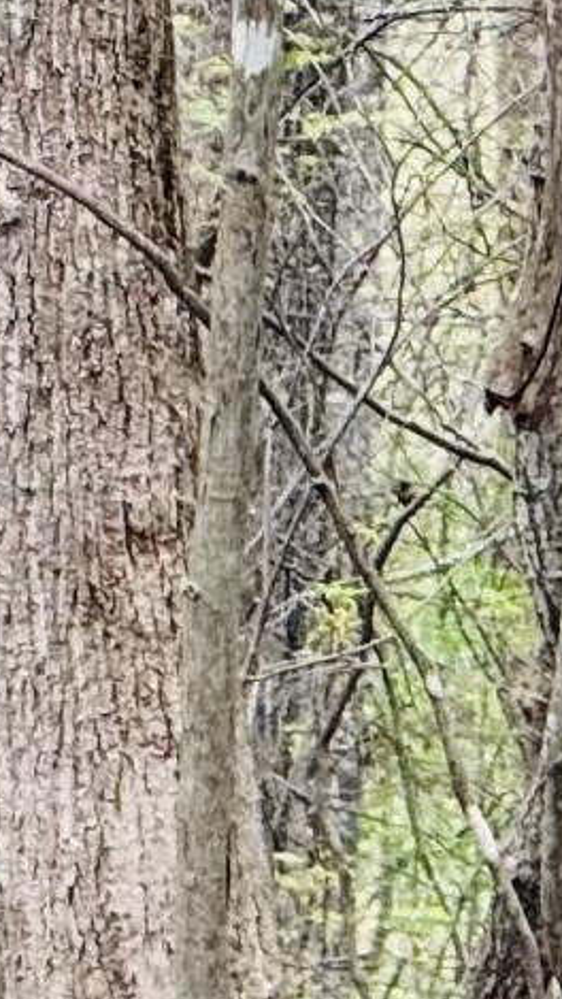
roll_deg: -1.1
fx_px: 22162
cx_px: 2039
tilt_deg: -9.6
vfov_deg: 2.6
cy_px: -371
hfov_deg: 1.4
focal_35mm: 837
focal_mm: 15.66
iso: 50
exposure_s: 1/158
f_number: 2.8
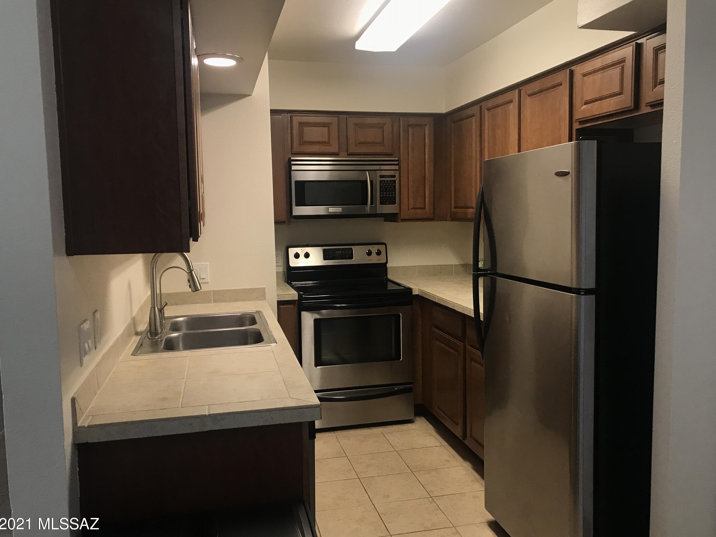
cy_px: 271
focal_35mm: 29
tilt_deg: -6.9
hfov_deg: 61.7
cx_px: 356
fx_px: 600
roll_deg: +1.4
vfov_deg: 48.2
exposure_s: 1/30
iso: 32
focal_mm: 3.99
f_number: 1.8
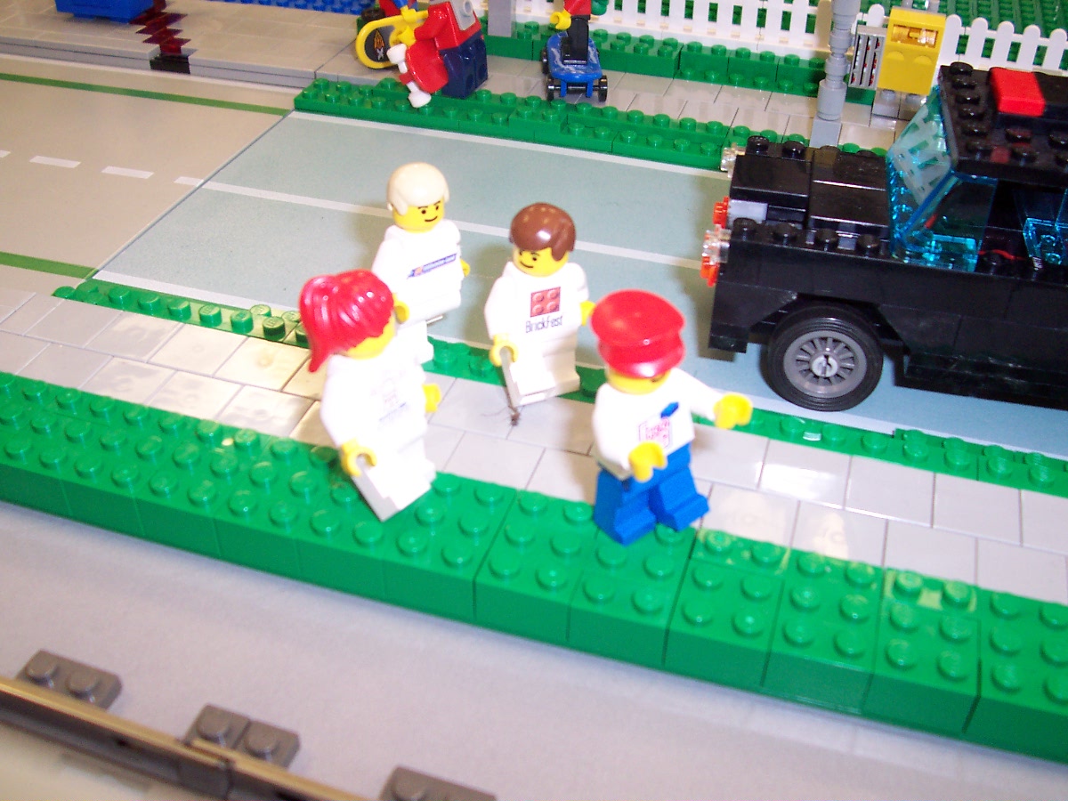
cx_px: 534
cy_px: 400
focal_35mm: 37
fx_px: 1142
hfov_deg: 50.1
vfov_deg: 38.7
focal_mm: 5.6
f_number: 2.8
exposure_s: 1/60
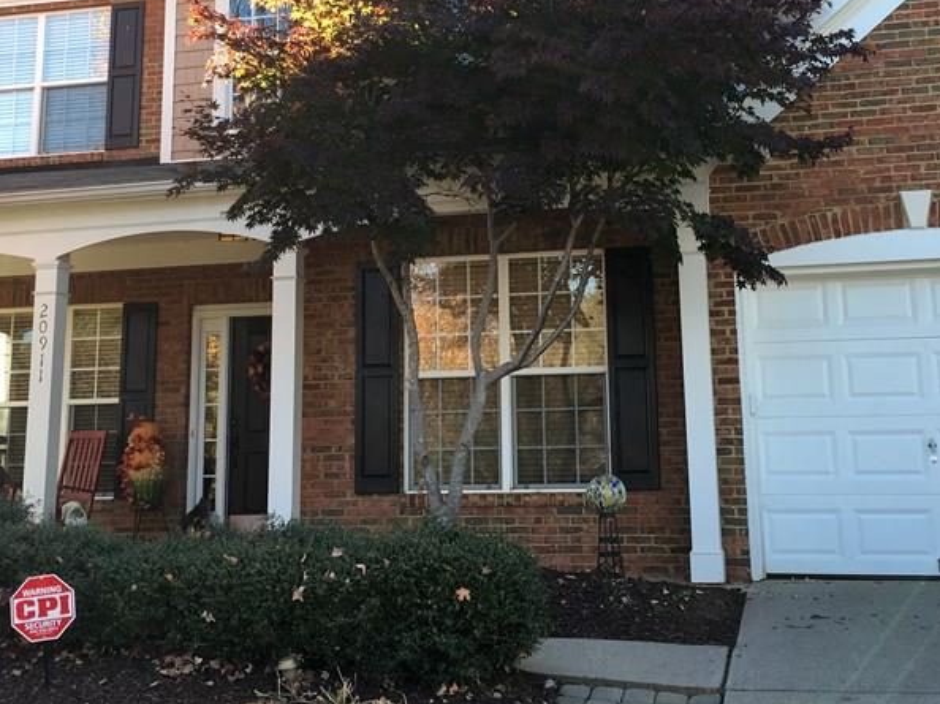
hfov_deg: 38.2
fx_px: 1357
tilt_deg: +11.3
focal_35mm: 50
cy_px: 202
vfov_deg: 28.8
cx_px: 468
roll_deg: +0.6
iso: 25
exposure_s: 1/130
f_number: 2.2
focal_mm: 4.15
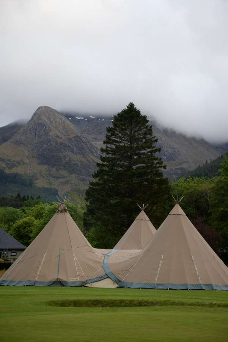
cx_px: 114
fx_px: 807
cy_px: 171
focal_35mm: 85
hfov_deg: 16.1
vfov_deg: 23.9
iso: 160
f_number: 5.6
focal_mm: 85
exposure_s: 1/80
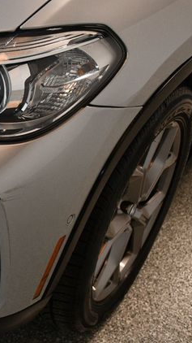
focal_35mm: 62
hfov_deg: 18.3
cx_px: -45
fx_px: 562
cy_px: 172
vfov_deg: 33.8
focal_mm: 26
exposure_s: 1/125
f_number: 3.8
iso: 1400
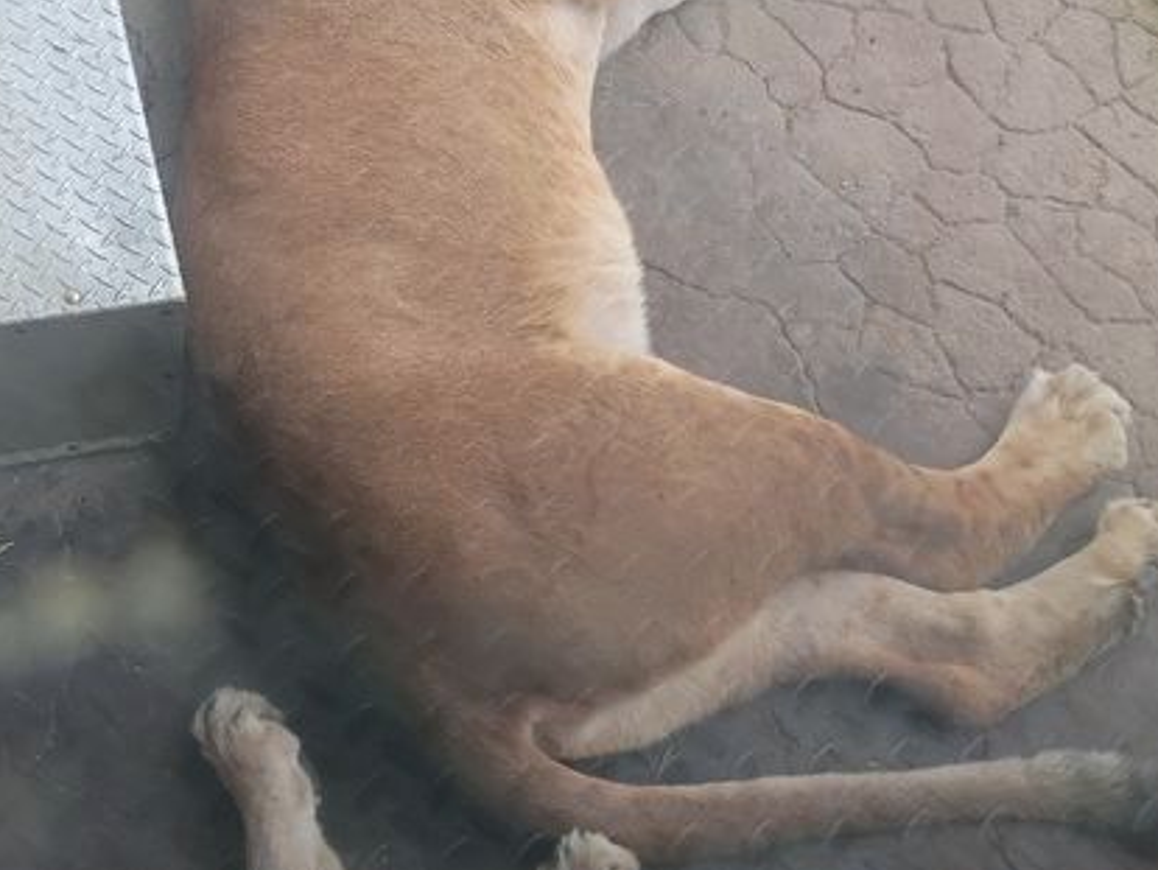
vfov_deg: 25.8
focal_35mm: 56
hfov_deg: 32.4
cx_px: 81
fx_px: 1874
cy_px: 229
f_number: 1.8
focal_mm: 4.27
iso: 143
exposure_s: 1/120
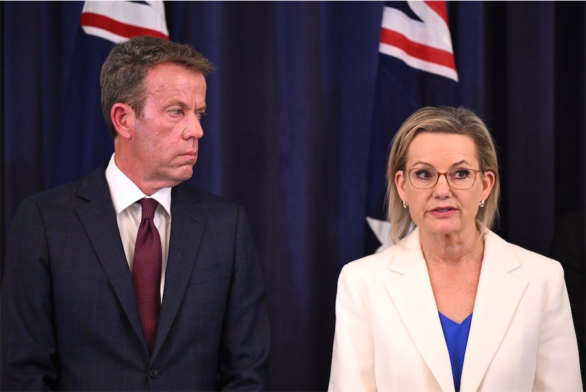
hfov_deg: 11.7
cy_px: 196
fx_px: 2850
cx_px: 293
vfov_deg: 7.9
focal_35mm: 175
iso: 3200
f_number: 2.8
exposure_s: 1/250
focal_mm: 175
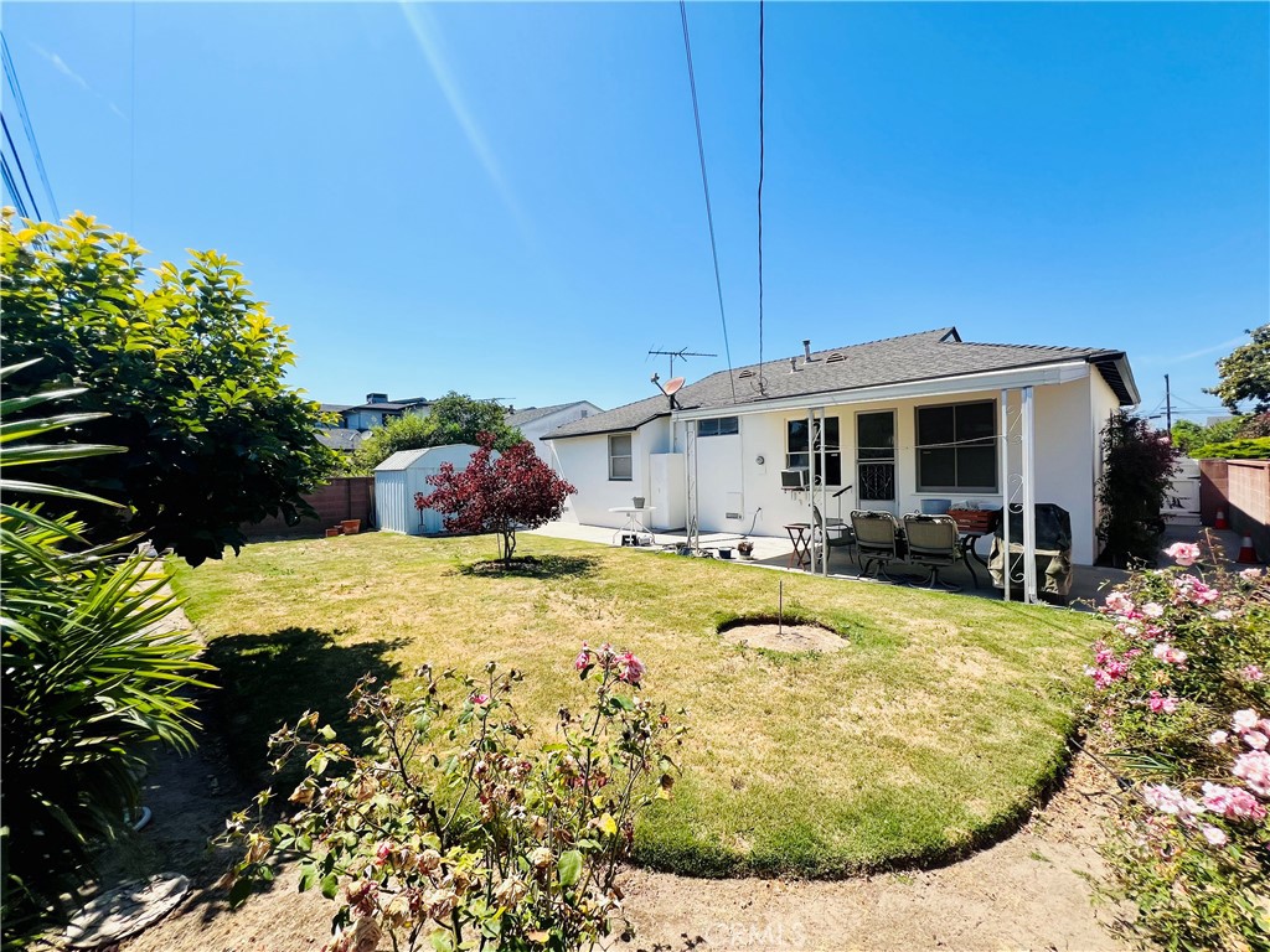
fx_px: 477
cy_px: 476
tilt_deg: -1.4
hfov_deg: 106.2
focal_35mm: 13
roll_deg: +0.9
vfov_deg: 89.9
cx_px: 635
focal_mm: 1.57
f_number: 1.8
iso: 32
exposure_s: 1/1754
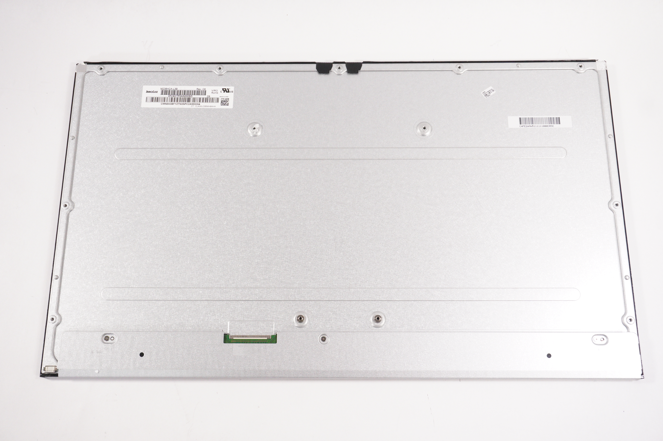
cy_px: 220
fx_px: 690
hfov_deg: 51.3
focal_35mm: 38
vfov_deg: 35.4
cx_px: 332
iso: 2000
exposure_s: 1/400
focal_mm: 25
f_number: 5.6
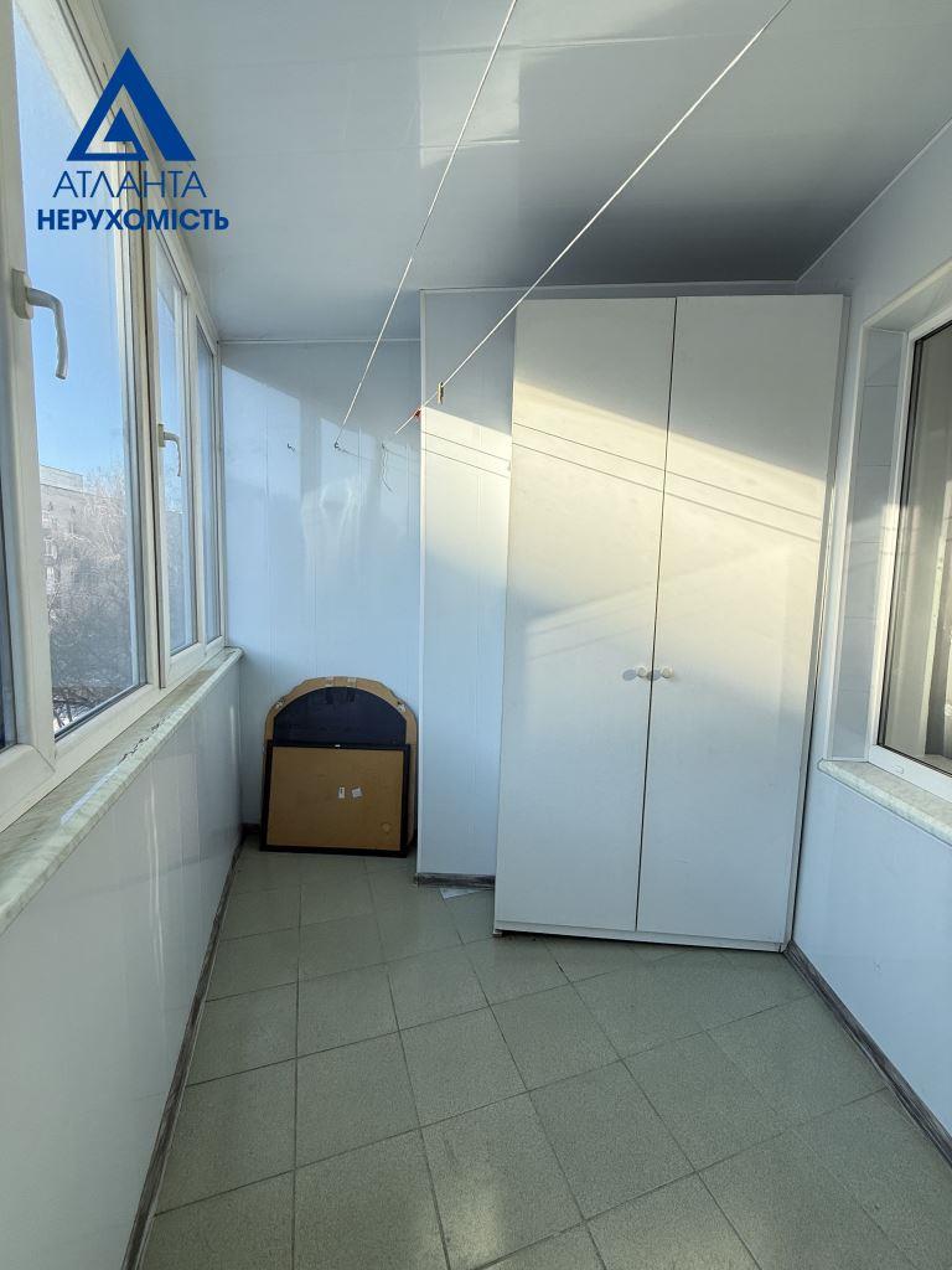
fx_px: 513
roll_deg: -0.9
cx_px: 476
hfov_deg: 85.7
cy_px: 635
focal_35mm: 14
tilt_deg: -4.7
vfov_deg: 102.1
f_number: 2.2
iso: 64
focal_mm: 2.22
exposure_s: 1/625
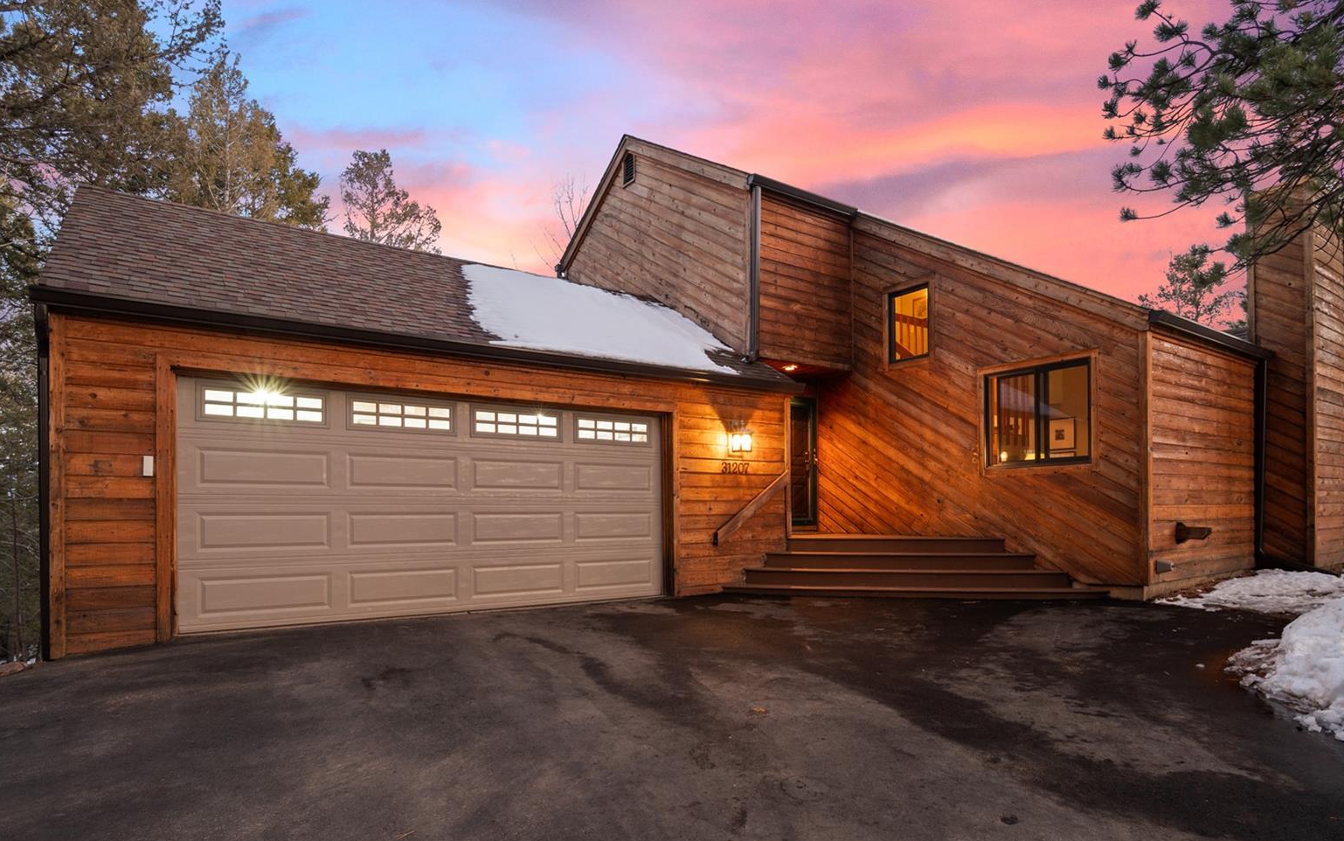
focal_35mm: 18
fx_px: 659
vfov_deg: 65.0
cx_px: 683
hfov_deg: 91.1
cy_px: 423
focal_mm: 17
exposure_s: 2.5
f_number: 8
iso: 400
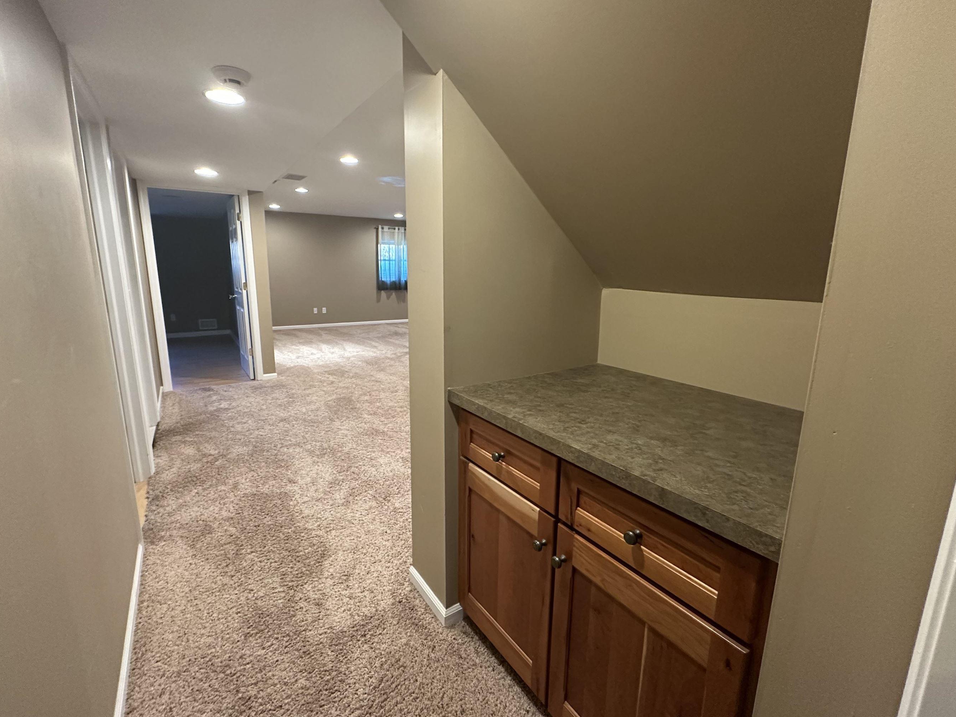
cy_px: 352
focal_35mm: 16
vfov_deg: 78.1
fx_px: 442
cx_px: 464
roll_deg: -0.2
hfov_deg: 94.5
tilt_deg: -11.6
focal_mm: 2.22
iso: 500
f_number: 2.2
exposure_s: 1/60
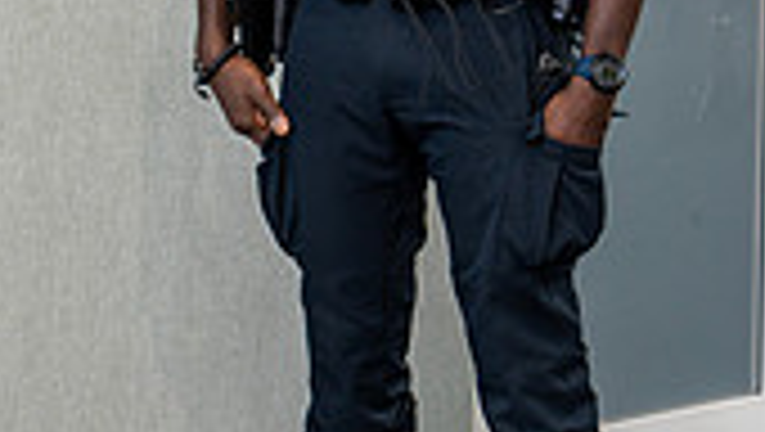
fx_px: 4771
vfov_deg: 5.2
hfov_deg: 9.2
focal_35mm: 235
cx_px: 374
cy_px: -90
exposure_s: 1/125
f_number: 3.2
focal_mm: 85
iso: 320
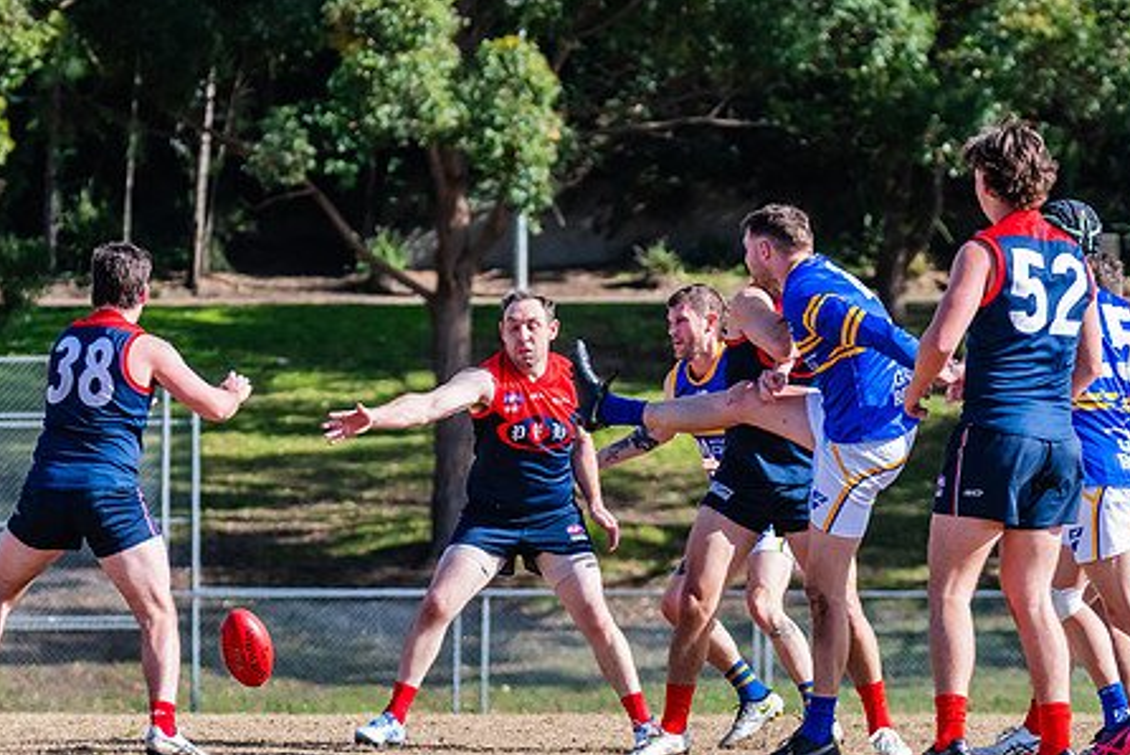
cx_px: 750
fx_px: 12406
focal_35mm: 395
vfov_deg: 3.5
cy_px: 523
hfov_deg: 5.2
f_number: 7.1
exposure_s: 1/1600
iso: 640
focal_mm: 220
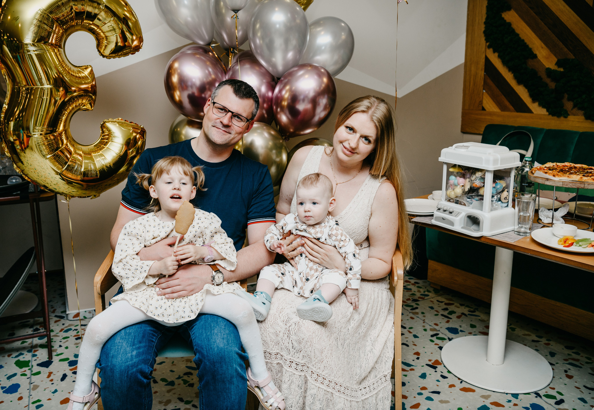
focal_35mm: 33
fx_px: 548
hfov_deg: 56.9
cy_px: 191
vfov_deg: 41.0
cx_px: 279
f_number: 3.5
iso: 125
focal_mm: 30
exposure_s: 1/160
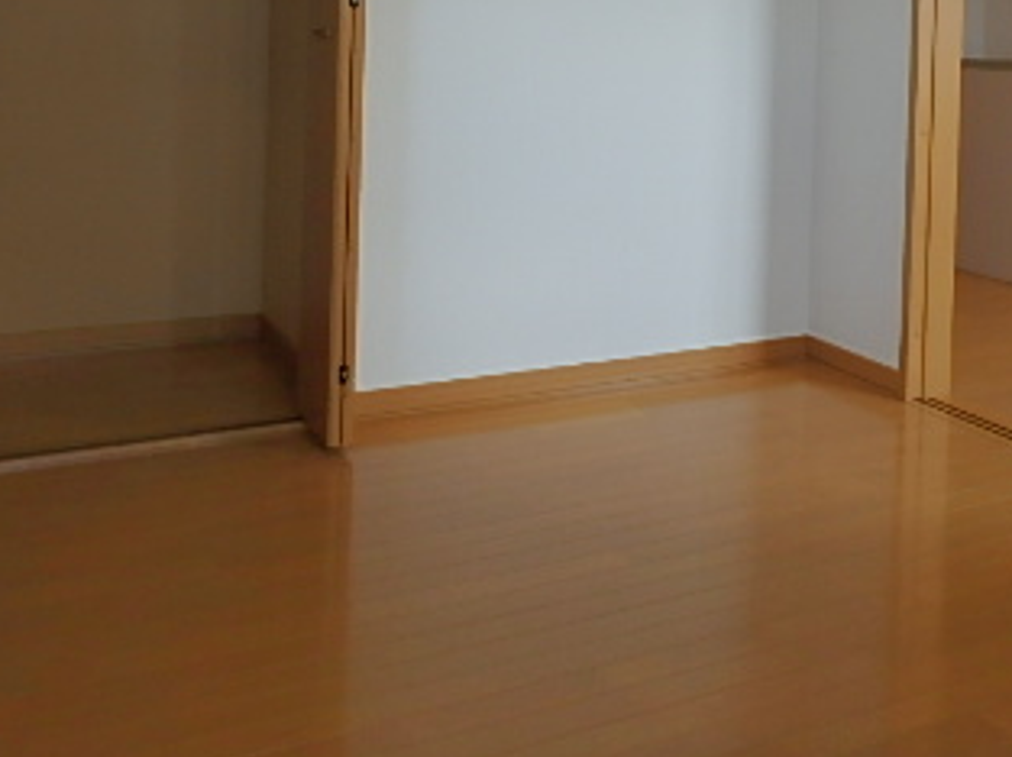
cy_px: 45
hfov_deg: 42.7
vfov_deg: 31.6
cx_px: 747
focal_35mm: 43
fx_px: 1256
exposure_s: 1/100
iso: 125
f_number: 3.5
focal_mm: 3.7
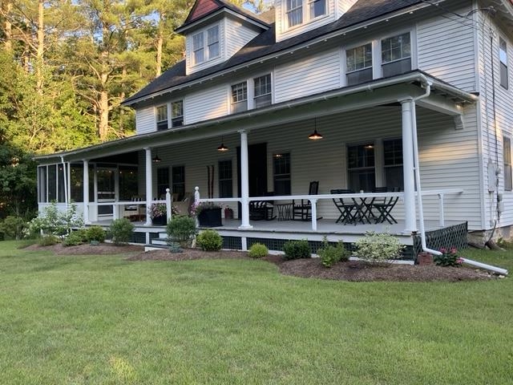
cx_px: 256
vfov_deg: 48.2
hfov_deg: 61.7
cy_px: 192
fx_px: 430
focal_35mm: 29
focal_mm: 3
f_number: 1.8
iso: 25
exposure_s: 1/122
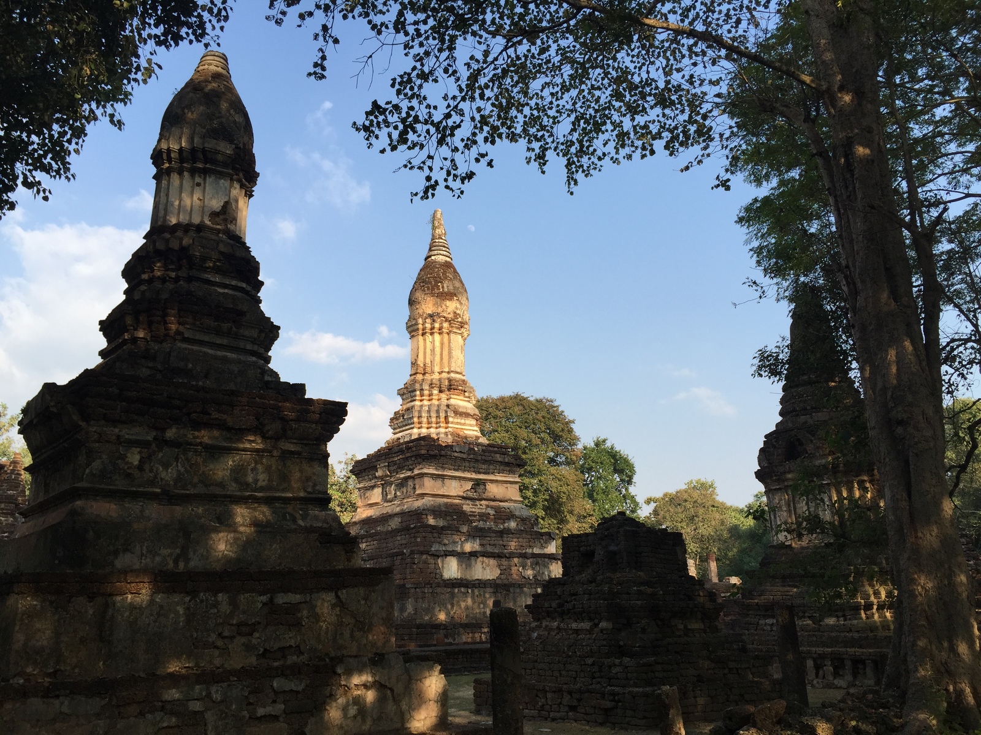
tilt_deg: +15.8
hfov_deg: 61.7
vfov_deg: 48.2
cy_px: 368
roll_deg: +0.2
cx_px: 490
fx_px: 822
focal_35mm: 29
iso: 32
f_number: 2.2
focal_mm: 4.15
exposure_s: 1/860
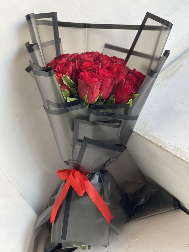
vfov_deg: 30.3
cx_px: 94
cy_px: 126
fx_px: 466
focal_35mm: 64
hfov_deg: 22.9
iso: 200
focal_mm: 7.5
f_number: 2.2
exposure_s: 1/121
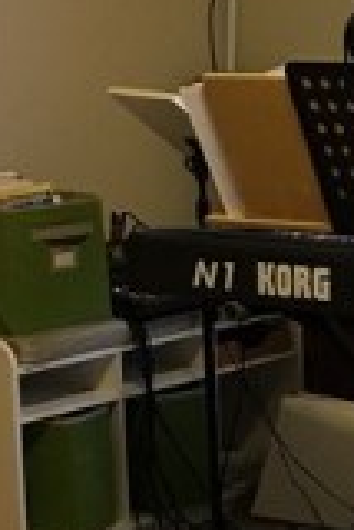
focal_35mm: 145
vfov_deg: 14.1
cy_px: 282
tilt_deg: -8.0
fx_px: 2134
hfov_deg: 9.2
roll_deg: +0.2
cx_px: 562
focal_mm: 4.15
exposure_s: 1/15
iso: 40
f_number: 2.2
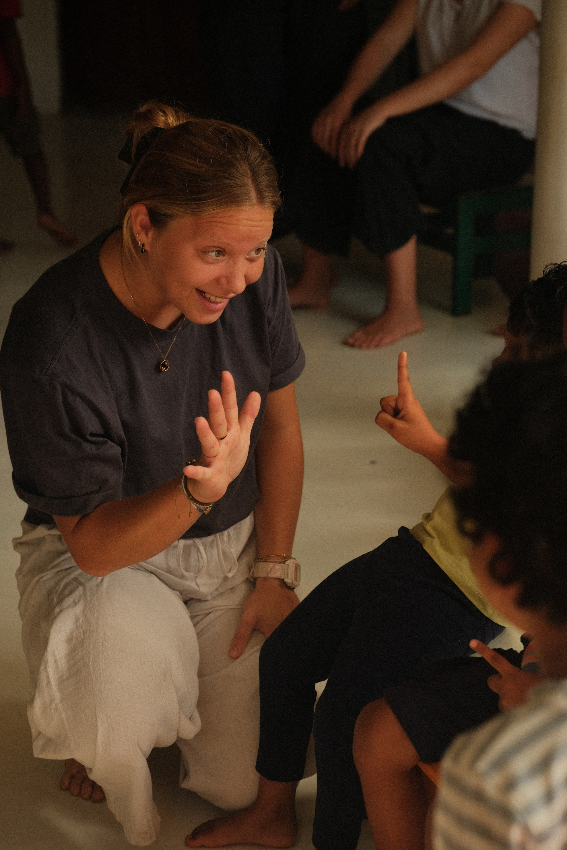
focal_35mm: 84
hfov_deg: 16.3
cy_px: 425
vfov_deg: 24.2
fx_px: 1984
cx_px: 284
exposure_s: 1/180
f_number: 4
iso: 800
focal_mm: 56
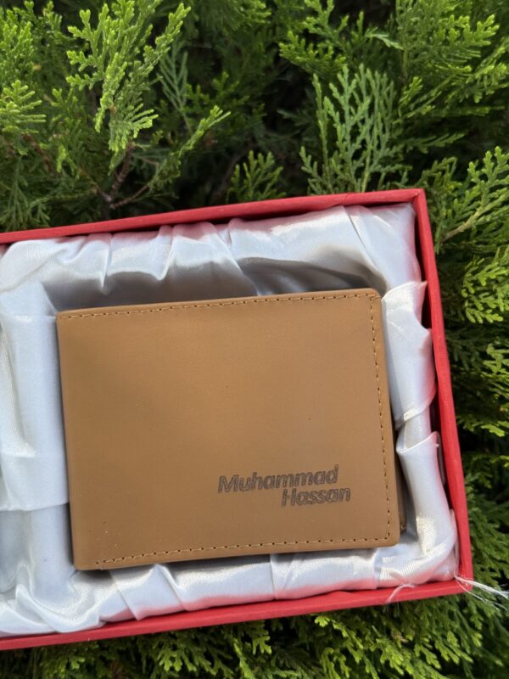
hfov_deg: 30.3
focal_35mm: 48
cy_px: 340
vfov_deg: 39.7
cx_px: 254
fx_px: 941
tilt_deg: -69.4
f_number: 1.78
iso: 80
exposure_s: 1/1185
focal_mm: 6.76
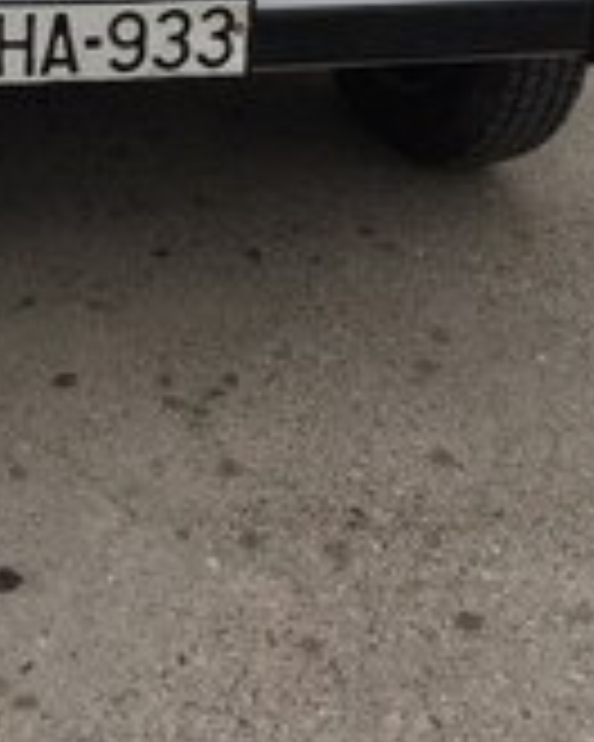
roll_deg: +0.0
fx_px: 1868
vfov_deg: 21.0
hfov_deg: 17.8
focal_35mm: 85
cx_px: 86
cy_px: -144
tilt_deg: -21.8
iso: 32
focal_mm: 4.15
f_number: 2.2
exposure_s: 1/977
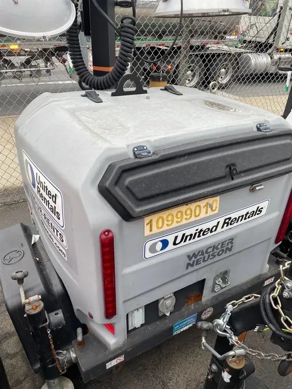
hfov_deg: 53.1
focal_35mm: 26
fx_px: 292
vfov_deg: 67.3
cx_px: 146
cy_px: 194
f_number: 1.6
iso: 40
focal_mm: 4.2
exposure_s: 1/121
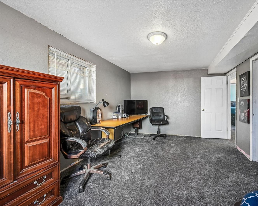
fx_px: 130
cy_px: 103
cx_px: 149
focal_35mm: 17
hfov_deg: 88.9
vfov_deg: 77.0
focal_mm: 15
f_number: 10
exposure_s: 1/4
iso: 400
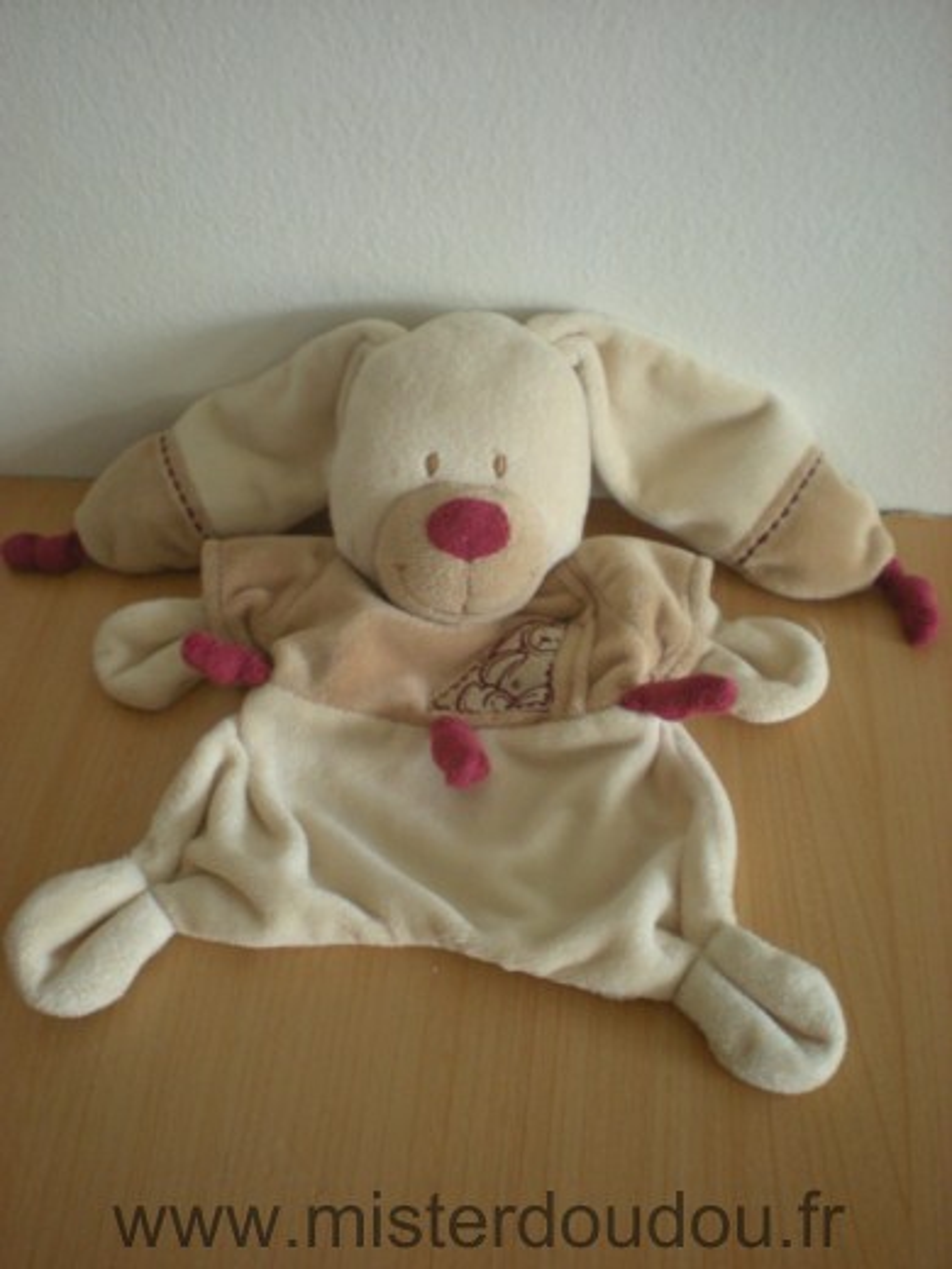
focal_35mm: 38
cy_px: 634
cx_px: 476
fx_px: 1393
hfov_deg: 37.7
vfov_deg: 49.0
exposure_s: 1/8
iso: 220
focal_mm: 6.3
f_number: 3.1
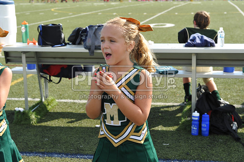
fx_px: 474
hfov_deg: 28.9
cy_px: 81
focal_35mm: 70
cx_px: 122
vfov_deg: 19.4
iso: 200
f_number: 8
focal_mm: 70
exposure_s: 1/160
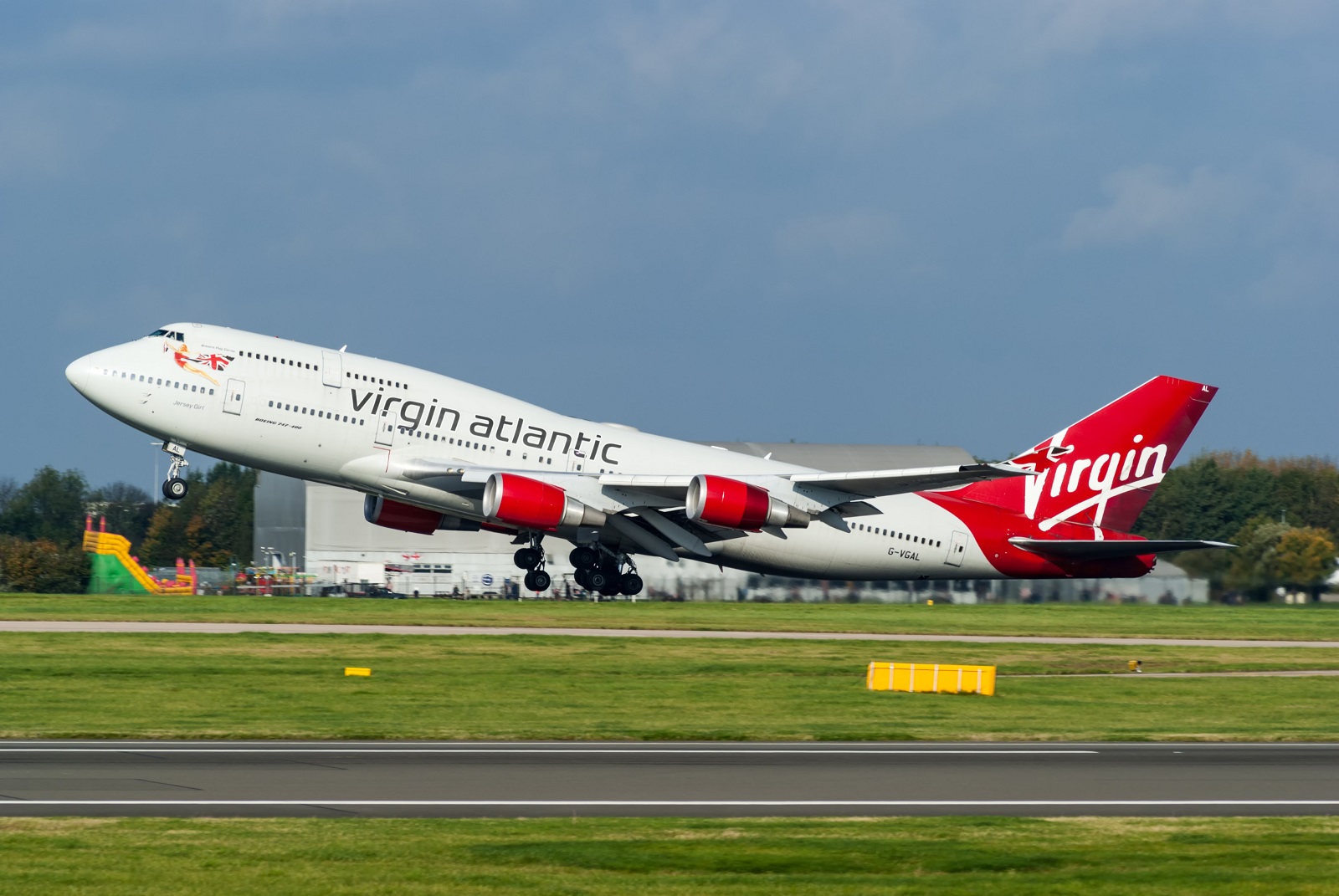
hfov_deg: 8.6
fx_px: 8937
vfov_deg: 5.7
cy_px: 448
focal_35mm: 240
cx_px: 670
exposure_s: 1/400
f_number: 10
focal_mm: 160
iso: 100
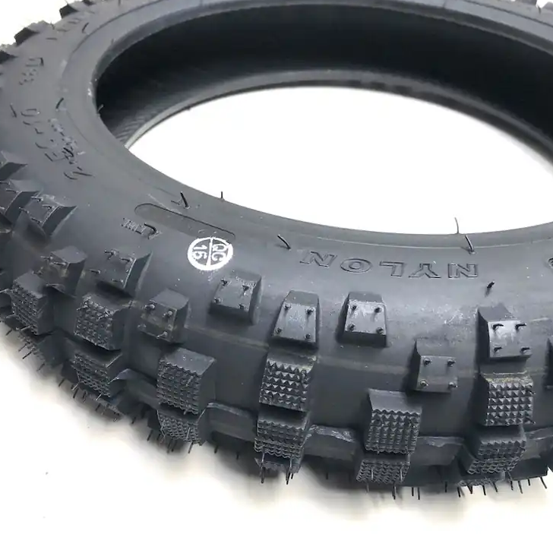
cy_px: 269
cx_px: 271
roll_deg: -5.2
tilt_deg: -38.9
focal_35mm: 34
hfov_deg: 48.4
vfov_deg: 48.4
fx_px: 615
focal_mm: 3.99
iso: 64
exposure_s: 1/120
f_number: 1.8
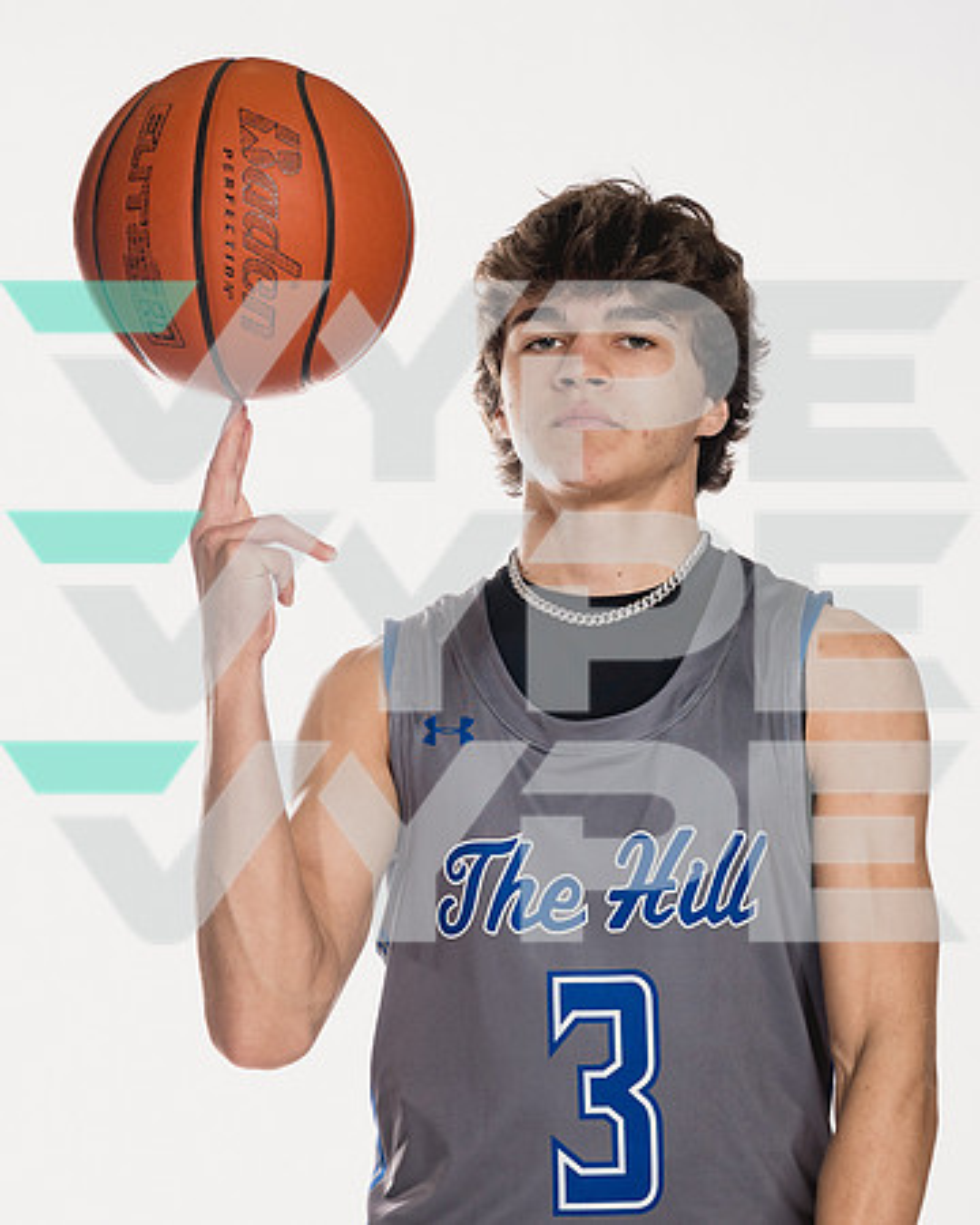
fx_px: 3734
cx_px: 379
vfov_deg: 18.6
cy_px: 619
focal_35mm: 103
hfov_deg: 14.9
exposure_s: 1/250
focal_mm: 70
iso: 400
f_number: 5.6
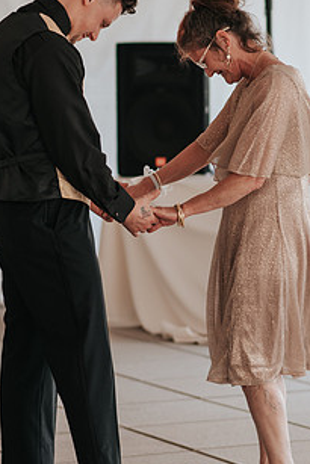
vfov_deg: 11.0
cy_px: 200
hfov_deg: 7.4
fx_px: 2413
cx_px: 169
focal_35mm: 187
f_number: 2.5
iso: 400
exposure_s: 1/200
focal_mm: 85
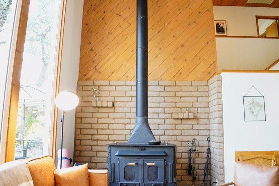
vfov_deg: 41.1
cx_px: 137
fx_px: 248
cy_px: 84
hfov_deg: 58.7
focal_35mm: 32
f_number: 2.8
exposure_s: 1/125
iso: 5000
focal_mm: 24
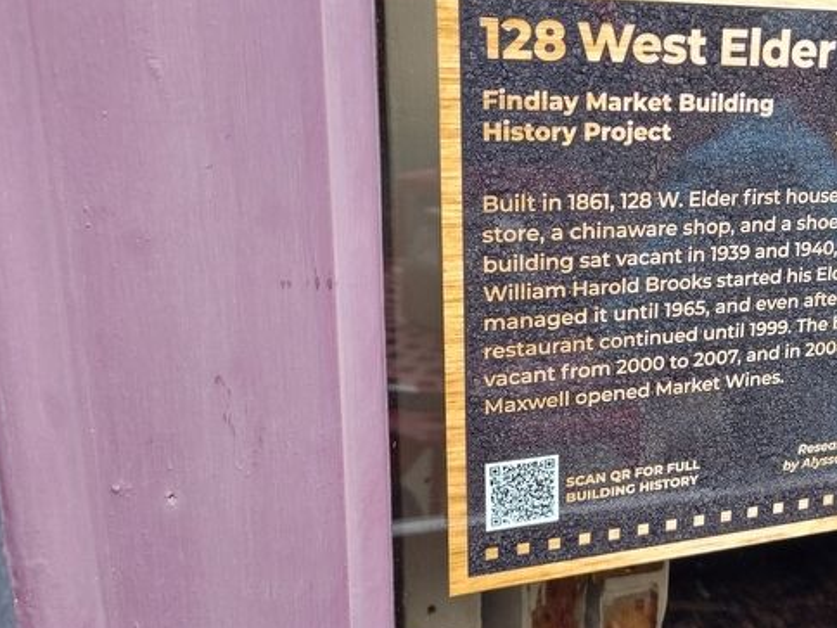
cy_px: 310
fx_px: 919
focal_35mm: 38
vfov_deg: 37.7
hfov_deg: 46.8
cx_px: 649
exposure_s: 1/417
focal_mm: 5.56
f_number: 1.8
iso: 100
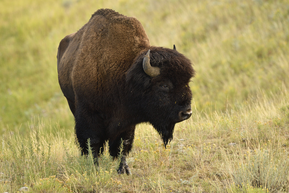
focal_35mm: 380
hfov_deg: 5.4
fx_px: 3049
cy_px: 96
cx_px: 144
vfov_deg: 3.6
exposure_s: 1/400
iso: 1000
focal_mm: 380
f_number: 6.3
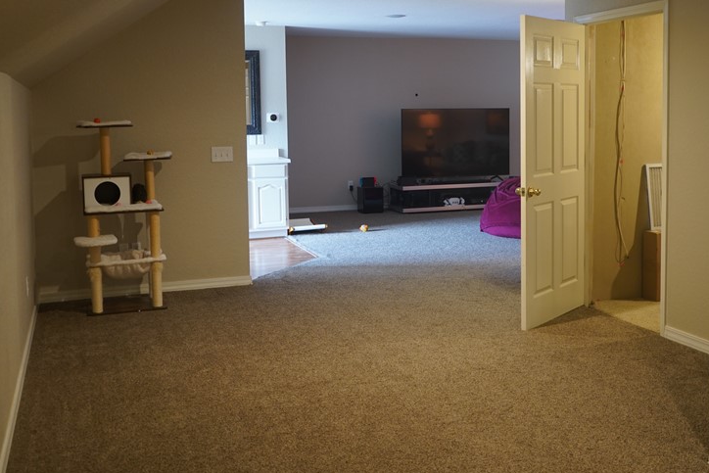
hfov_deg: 46.3
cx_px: 404
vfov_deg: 31.7
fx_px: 827
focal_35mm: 42
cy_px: 166
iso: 1000
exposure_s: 1/25
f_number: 3.5
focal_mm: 28
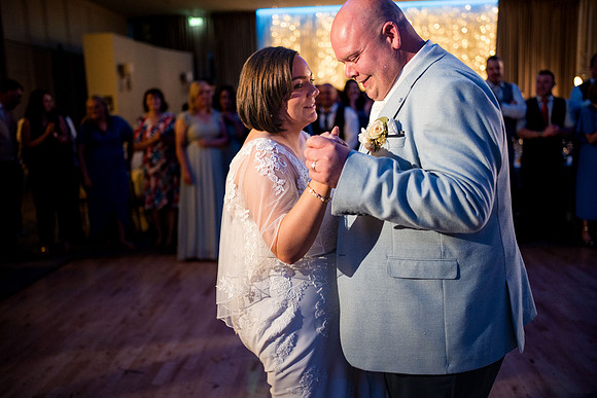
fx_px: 581
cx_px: 298
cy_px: 199
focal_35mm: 35
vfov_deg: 37.9
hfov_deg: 54.4
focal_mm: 35
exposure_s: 1/250
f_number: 1.8
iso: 2000
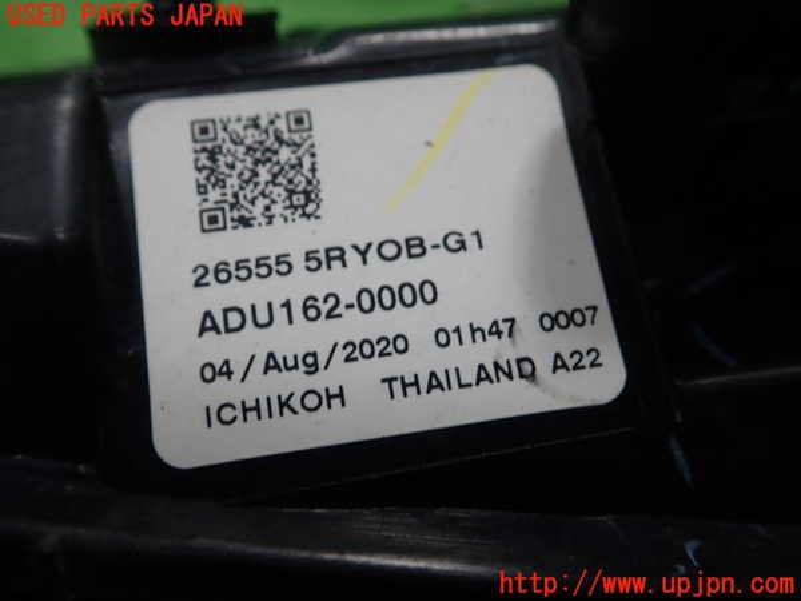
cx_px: 400
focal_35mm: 30
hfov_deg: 60.0
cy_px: 300
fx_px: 694
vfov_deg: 46.8
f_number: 2.3
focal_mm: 5.5
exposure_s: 1/125
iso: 125
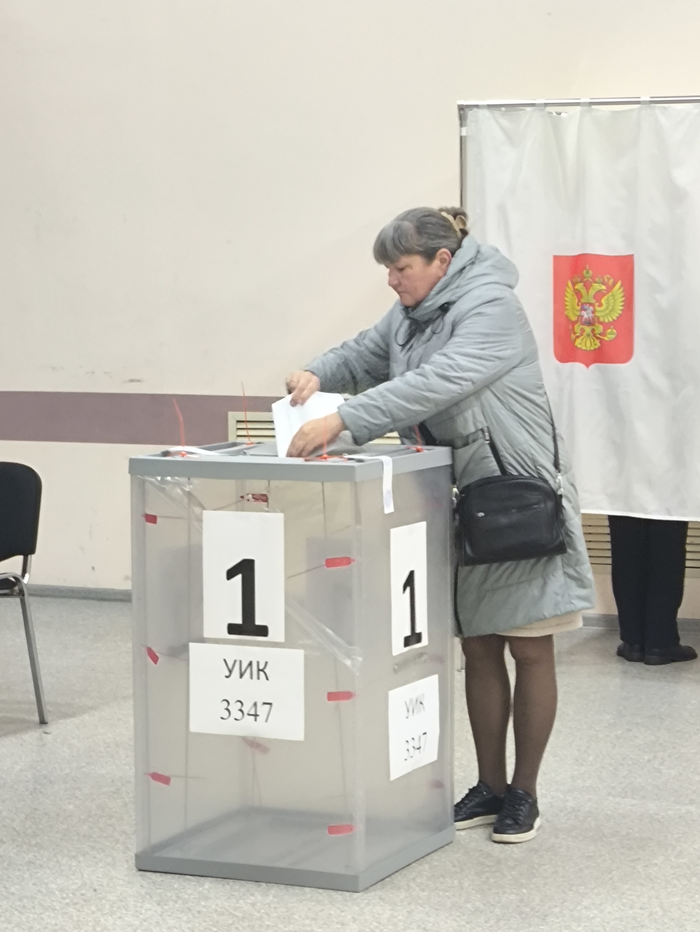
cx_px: 350
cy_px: 466
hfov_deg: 15.3
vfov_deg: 20.2
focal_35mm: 97
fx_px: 2613
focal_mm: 4.71
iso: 320
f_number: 1.7
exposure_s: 1/33.3
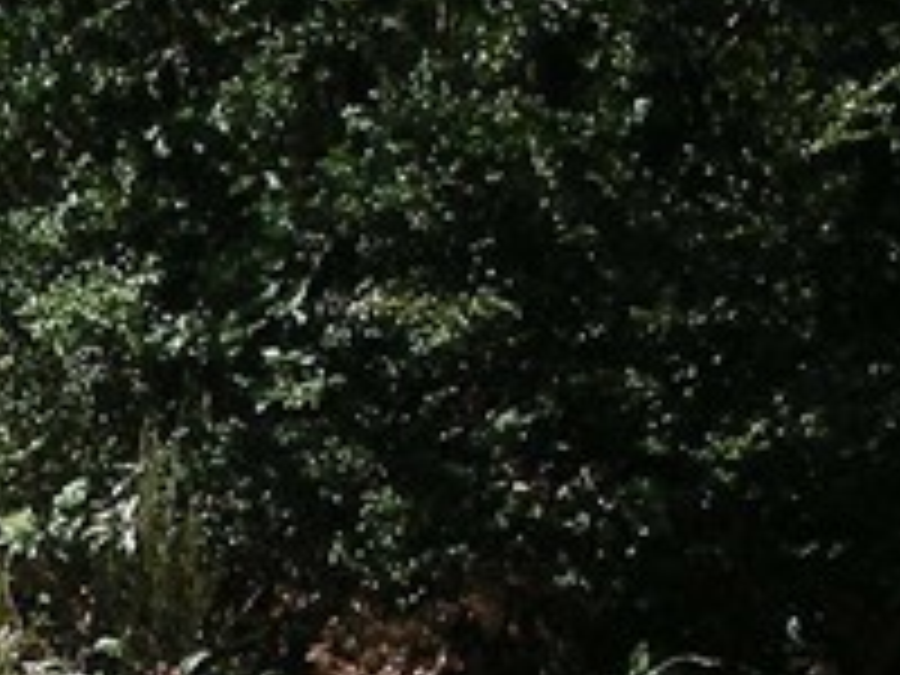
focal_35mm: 225
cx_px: 108
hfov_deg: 8.8
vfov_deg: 6.5
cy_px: 873
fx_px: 5850
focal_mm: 7.4
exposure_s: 1/165
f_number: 4
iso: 50
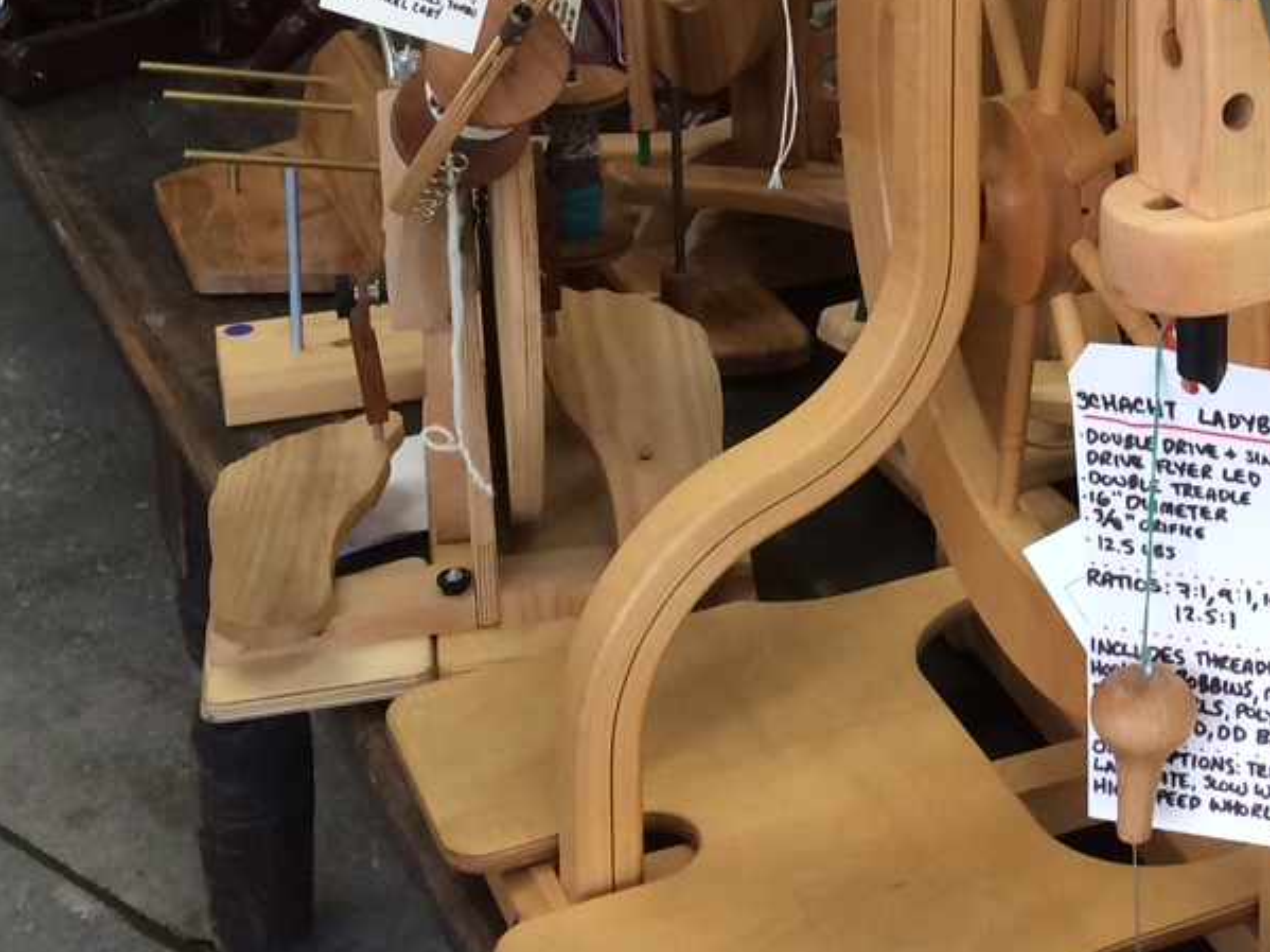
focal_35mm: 79
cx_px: 1200
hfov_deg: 23.9
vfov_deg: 17.5
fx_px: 2898
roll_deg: -0.7
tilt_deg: -13.3
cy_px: -278
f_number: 2.2
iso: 40
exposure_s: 1/40
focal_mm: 4.15
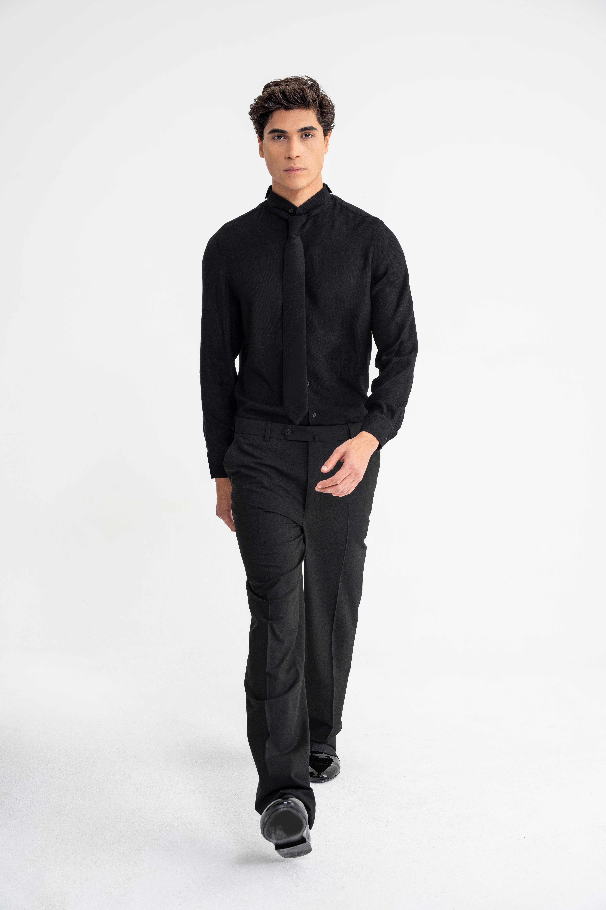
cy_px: 455
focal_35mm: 56
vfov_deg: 35.9
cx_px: 303
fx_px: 1401
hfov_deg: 24.4
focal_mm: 55.5
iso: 100
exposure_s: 1/125
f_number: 7.1
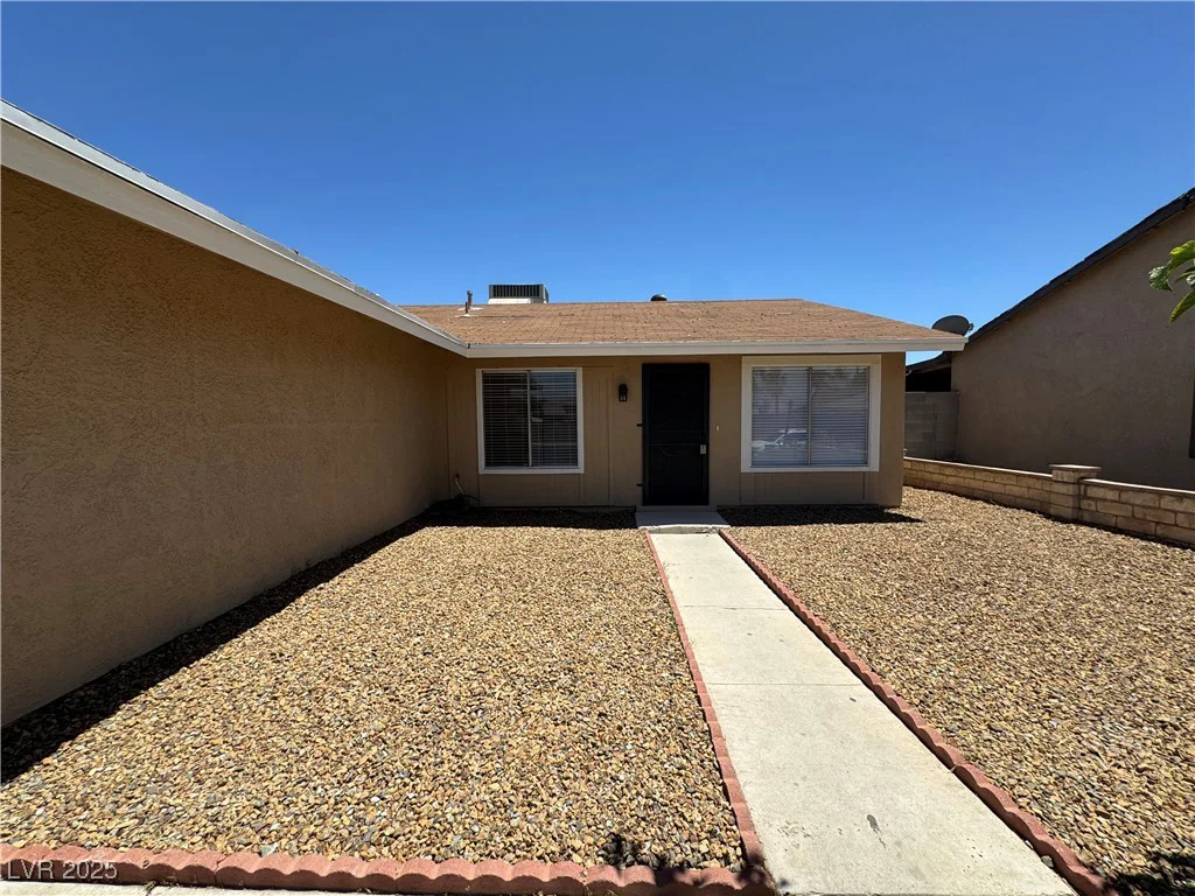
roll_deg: -0.3
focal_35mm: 14
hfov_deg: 102.1
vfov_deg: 85.7
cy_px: 448
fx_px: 483
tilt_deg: -3.4
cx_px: 598
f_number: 2.2
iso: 50
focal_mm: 2.22
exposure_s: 1/1880
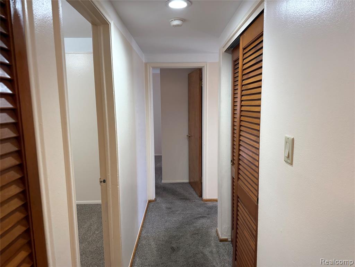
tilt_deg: -7.1
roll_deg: +0.3
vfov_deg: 56.8
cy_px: 134
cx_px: 178
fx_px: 246
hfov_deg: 71.6
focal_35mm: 24
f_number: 1.78
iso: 200
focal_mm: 6.76
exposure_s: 1/120
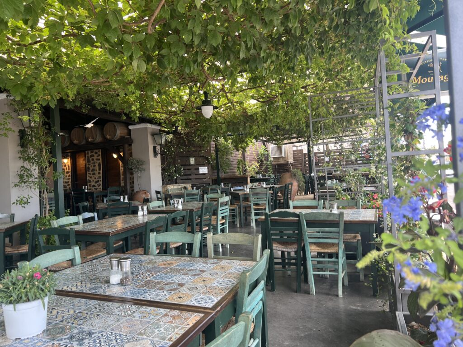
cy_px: 174
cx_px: 232
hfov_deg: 67.3
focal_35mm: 26
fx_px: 348
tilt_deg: +3.0
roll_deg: +3.7
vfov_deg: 53.1
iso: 40
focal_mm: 5.7
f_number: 1.5
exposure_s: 1/121
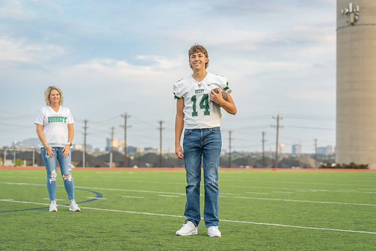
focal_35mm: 73
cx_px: 188
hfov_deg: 27.9
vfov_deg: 18.8
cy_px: 126
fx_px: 758
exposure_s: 1/400
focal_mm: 70
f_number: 2.8
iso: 125
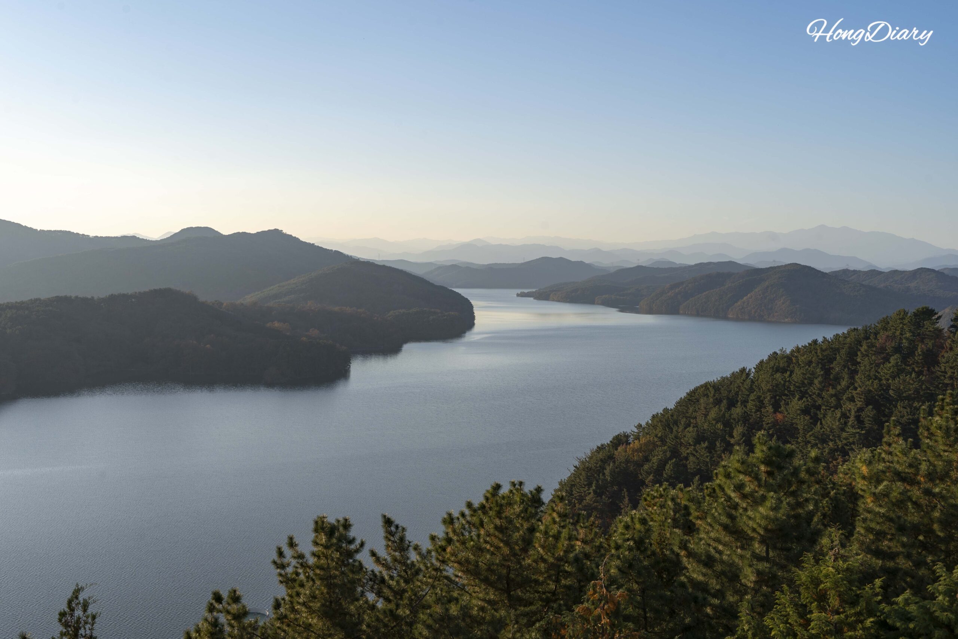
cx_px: 479
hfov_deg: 53.1
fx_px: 958
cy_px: 320
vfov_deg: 36.9
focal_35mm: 36
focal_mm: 36
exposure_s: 1/125
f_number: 10
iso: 100
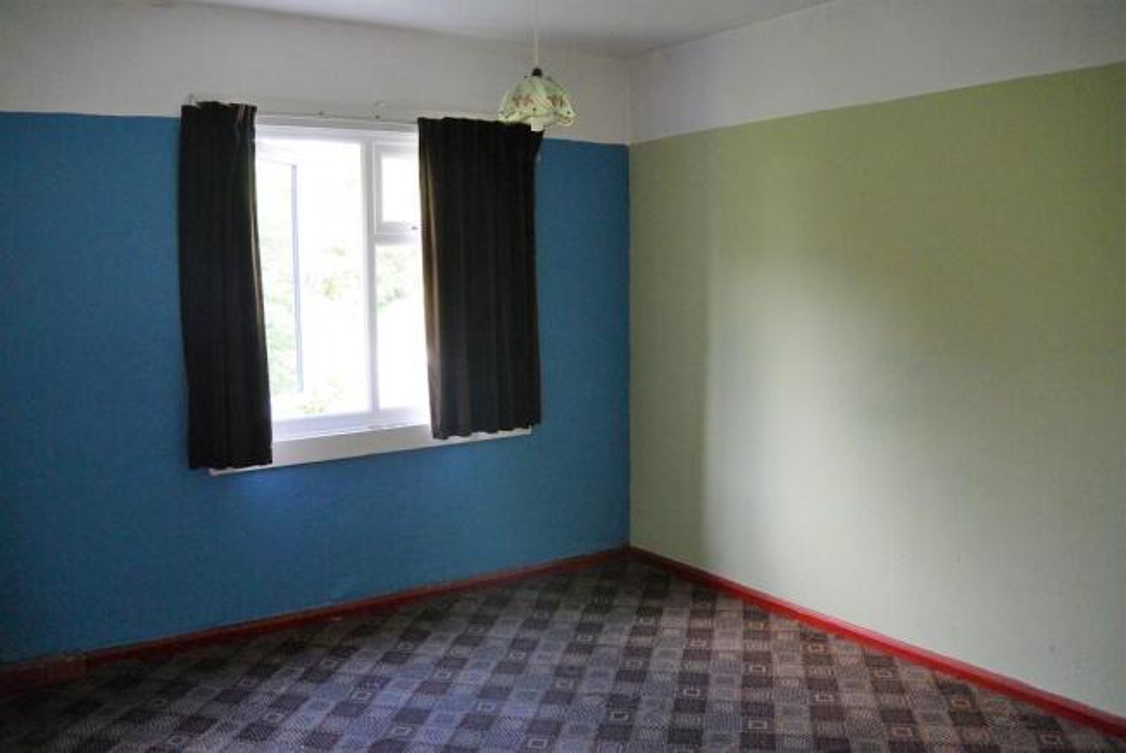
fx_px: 908
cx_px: 563
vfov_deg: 45.1
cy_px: 376
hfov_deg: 63.6
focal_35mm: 29
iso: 640
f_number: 3.5
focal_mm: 11
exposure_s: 1/125
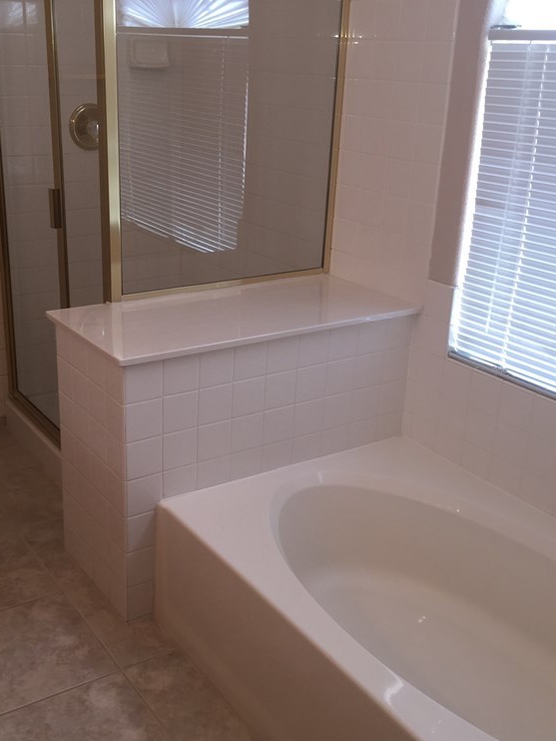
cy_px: 383
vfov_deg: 46.8
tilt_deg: -22.0
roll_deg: -1.7
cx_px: 214
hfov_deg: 35.8
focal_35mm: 40
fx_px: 856
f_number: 2.2
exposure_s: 1/60
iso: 32
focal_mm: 4.15
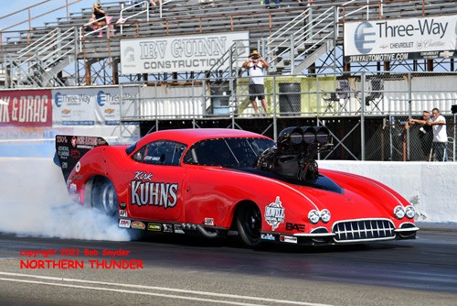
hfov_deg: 13.4
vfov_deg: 9.0
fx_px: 1943
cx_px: 228
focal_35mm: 153
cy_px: 153
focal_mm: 102
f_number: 5.6
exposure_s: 1/1250
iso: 160
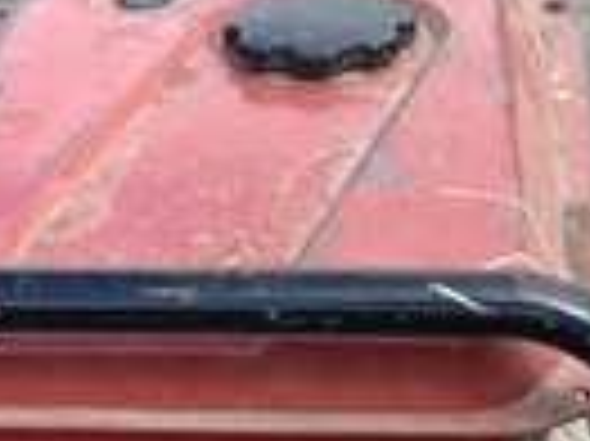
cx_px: 234
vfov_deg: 15.3
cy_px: 418
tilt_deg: -36.4
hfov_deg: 20.6
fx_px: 1618
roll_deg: +6.1
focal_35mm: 95
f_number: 2.4
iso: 25
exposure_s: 1/455
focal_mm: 3.3
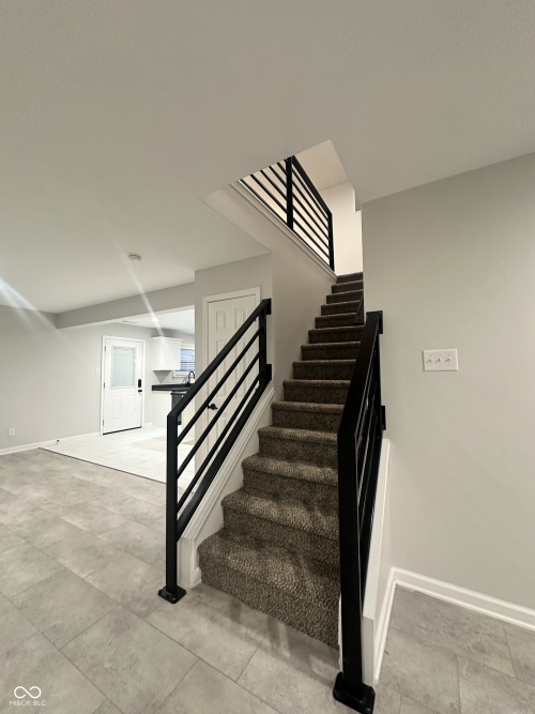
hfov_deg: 85.7
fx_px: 289
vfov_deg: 102.1
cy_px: 357
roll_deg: -0.2
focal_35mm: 14
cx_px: 268
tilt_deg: +4.8
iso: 640
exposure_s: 1/60
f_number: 2.2
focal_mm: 2.22
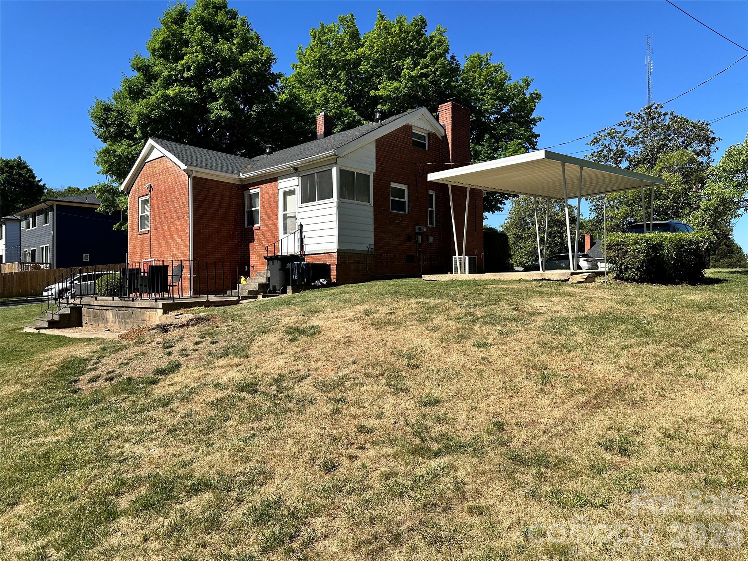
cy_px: 280
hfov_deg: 71.6
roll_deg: +0.2
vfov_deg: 56.8
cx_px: 374
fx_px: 519
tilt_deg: +0.8
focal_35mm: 24
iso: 80
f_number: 1.78
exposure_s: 1/3247
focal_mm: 6.86
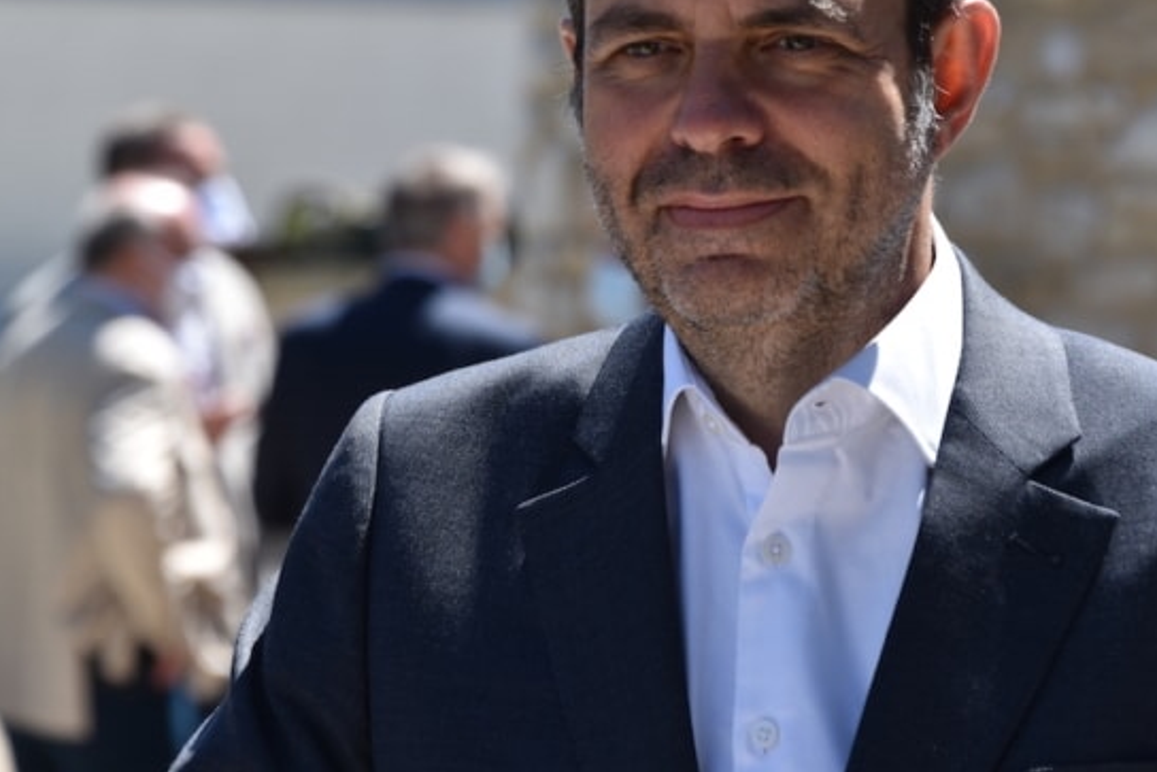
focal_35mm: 265
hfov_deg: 7.8
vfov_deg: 5.2
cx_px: 695
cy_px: 230
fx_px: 8509
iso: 125
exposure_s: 1/250
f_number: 8
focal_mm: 125
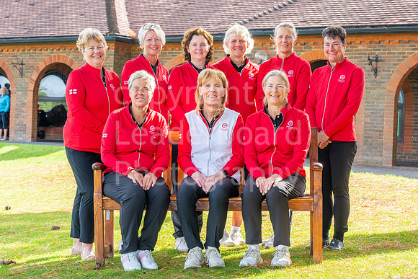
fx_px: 892
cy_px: 128
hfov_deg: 26.4
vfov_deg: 17.8
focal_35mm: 77
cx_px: 190
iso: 200
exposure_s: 1/200
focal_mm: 54
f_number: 5.6
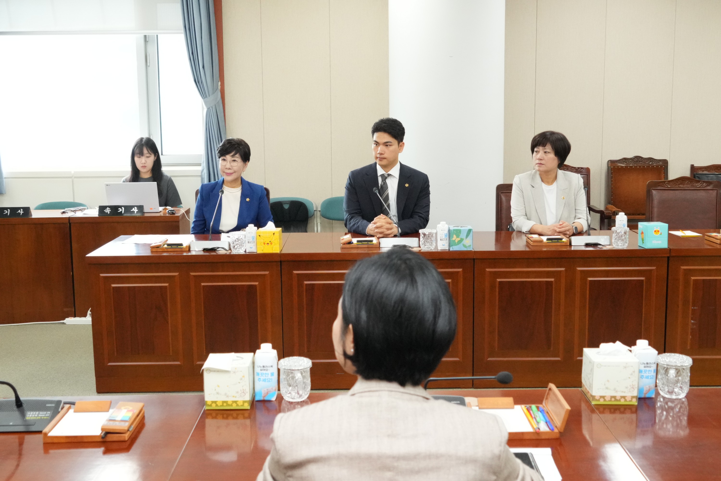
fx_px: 841
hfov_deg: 46.4
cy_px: 240
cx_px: 360
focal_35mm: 42
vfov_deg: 31.9
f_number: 5.6
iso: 6400
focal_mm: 28
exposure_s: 1/250
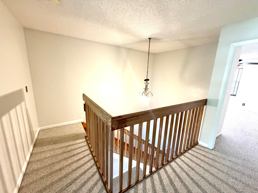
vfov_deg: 85.7
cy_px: 96
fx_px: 104
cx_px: 129
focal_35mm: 14
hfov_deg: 102.1
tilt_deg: -11.3
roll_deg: -1.7
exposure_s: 1/60
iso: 320
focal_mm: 2.22
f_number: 2.2
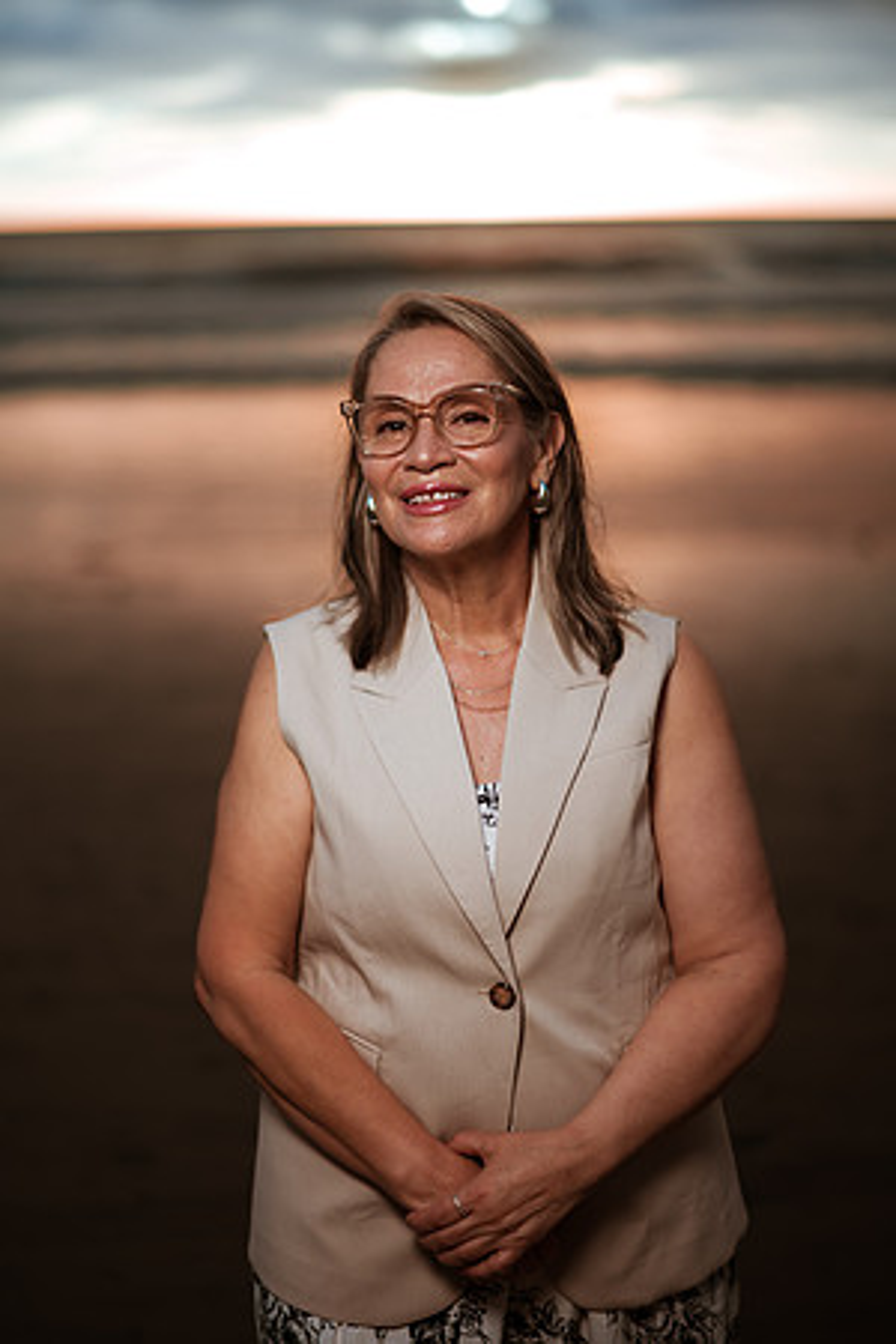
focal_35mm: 58
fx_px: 2165
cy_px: 672
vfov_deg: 34.5
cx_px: 448
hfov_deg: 23.4
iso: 50
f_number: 1.4
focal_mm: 58
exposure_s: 1/3200
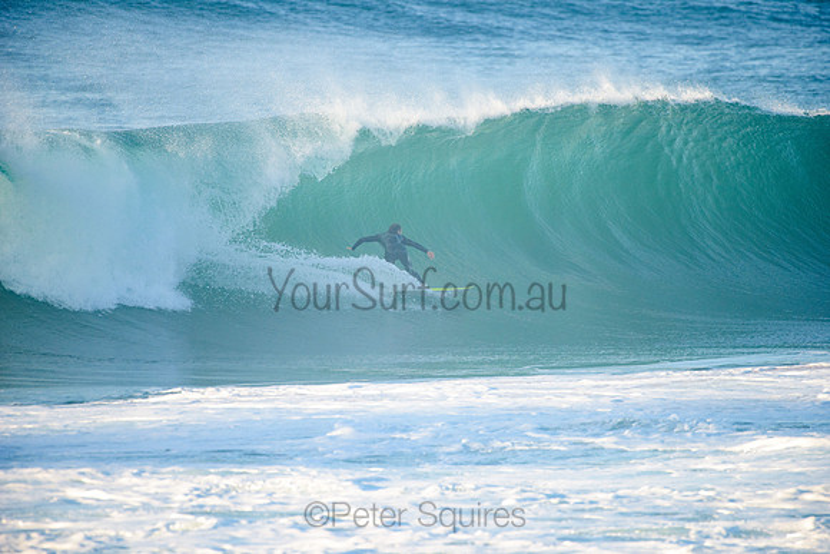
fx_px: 11532
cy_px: 277
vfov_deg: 2.8
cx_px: 415
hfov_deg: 4.1
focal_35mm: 500
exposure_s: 1/1600
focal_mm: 500
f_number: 5.6
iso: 450
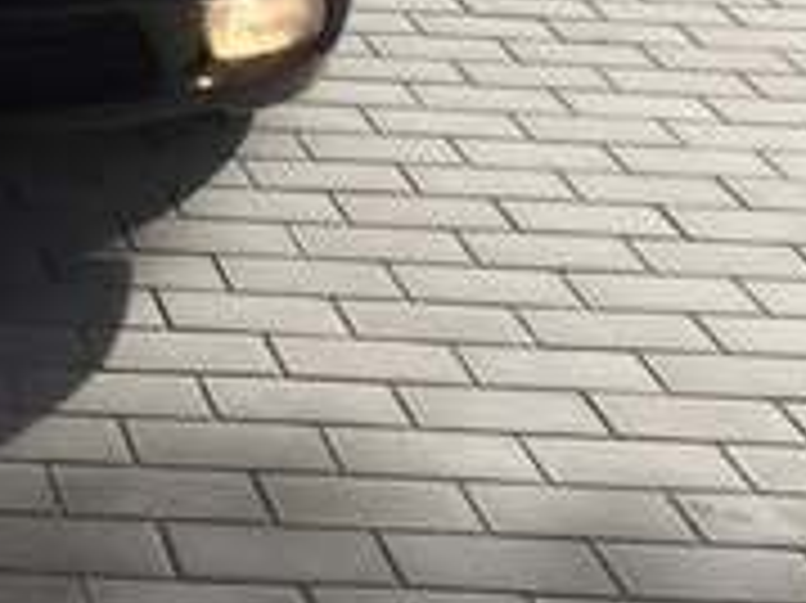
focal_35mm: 107
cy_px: -295
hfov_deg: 16.5
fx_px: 2490
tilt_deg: -13.9
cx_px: -464
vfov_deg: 13.1
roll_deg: -0.4
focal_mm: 4.15
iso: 32
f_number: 2.2
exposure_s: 1/760
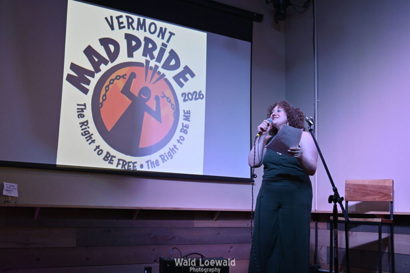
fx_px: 478
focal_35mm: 42
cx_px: 205
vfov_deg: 31.9
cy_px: 136
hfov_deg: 46.4
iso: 1000
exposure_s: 1/100
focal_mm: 28
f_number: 3.5
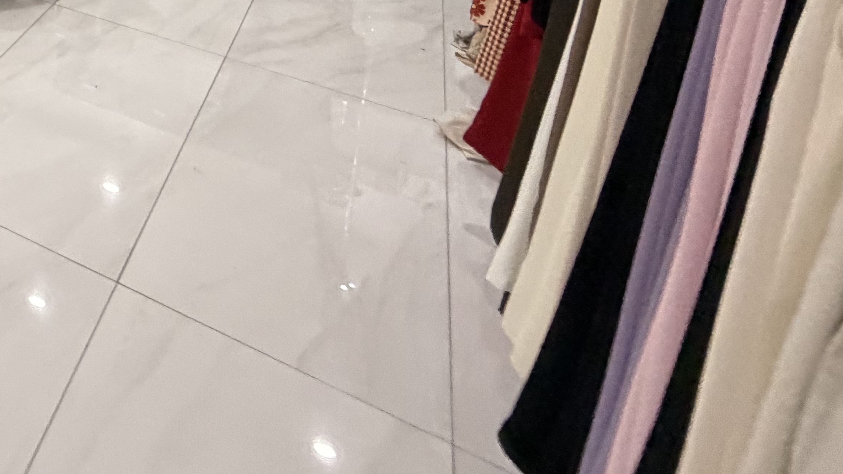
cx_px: -167
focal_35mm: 38
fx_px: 849
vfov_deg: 23.5
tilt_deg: -3.9
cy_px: -274
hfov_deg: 38.8
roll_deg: -0.2
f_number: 2.2
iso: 320
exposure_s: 1/50
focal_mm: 2.22
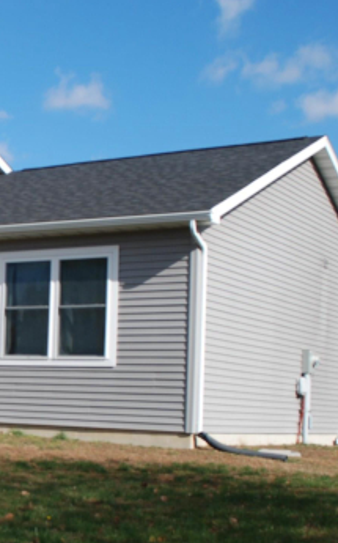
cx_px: -149
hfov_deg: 16.4
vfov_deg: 28.1
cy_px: 348
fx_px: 1078
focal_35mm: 73
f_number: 8
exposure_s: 1/250
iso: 100
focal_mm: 22
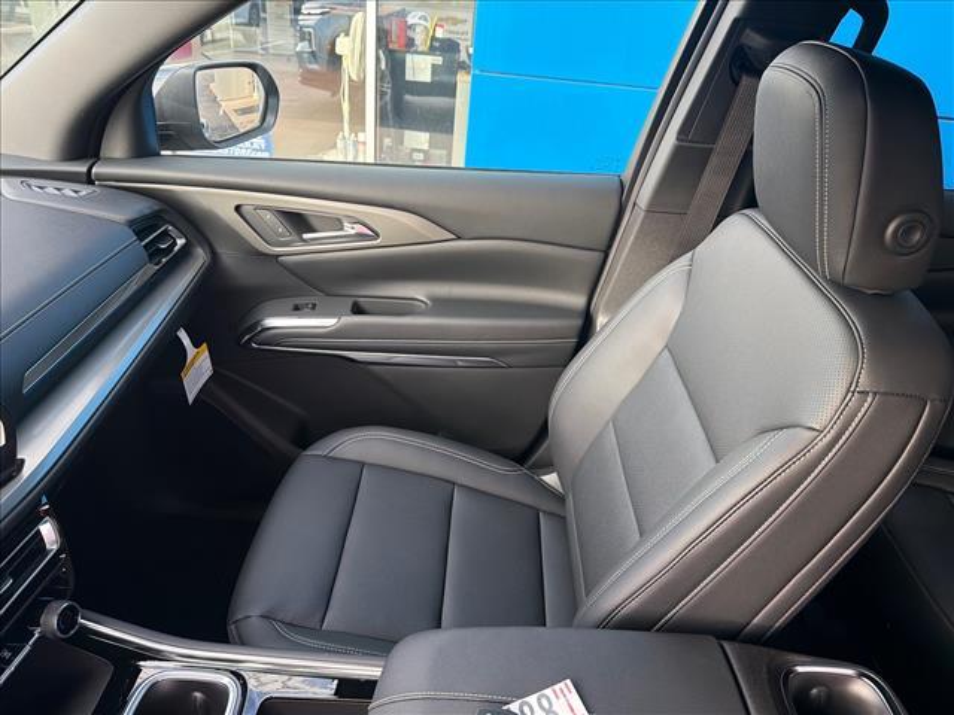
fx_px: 661
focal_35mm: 24
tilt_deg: -29.9
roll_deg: -6.3
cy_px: 358
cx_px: 477
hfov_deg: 71.6
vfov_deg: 56.8
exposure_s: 1/169
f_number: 1.78
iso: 160
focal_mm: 6.76
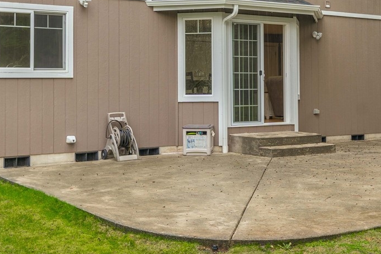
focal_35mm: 59
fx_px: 624
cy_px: 57
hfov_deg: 33.9
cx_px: 216
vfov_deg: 22.7
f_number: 6.3
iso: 125
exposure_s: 1/30
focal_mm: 24
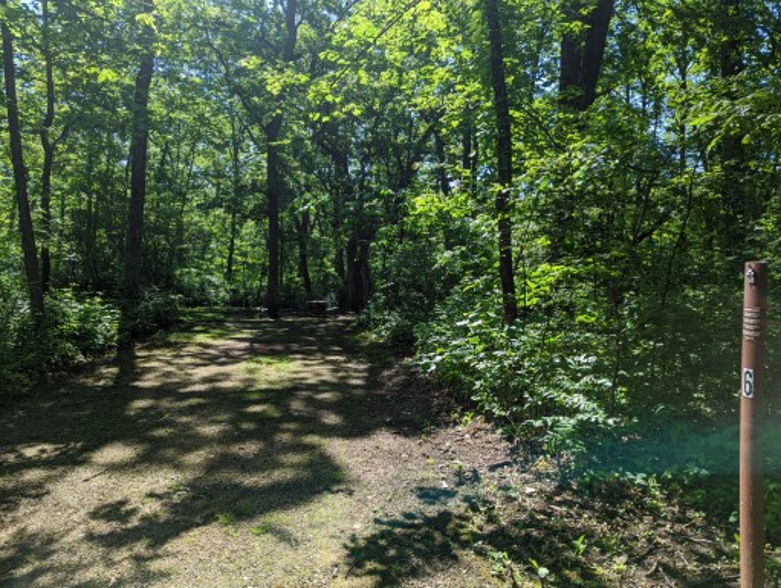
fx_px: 542
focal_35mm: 24
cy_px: 294
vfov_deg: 57.0
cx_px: 390
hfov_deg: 71.5
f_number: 1.85
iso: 39
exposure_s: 1/555
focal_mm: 6.81
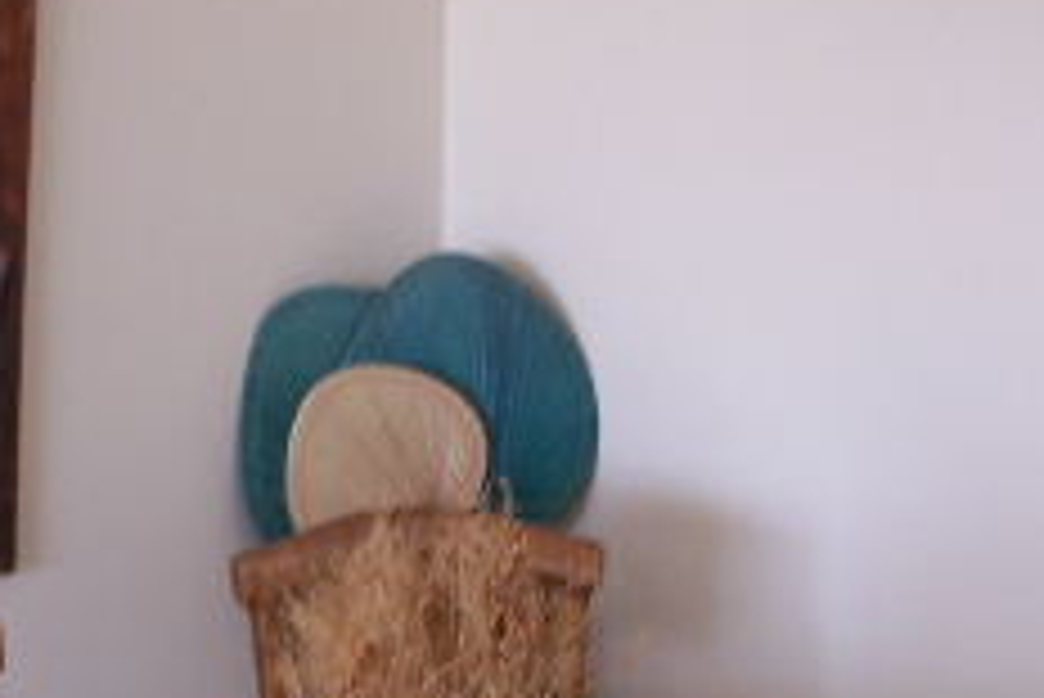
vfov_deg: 12.6
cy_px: 405
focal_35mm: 109
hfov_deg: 18.7
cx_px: 351
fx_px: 3163
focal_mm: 6.3
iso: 100
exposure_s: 1/30
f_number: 2.8
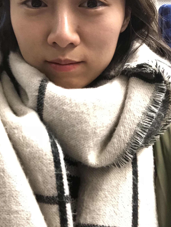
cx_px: 80
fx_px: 283
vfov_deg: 43.2
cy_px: 77
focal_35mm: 43
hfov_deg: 33.6
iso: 500
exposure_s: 1/33
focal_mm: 2.87
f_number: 2.2
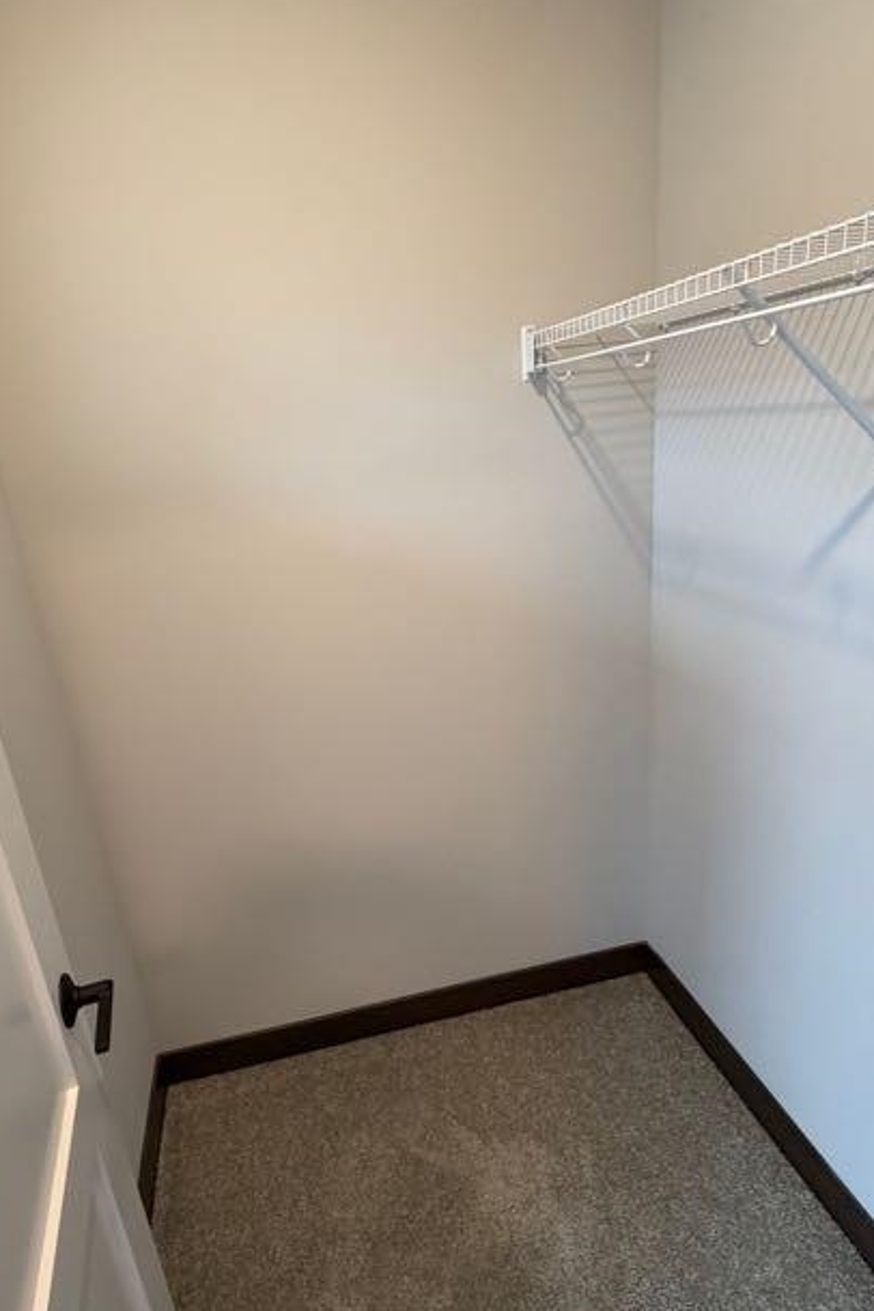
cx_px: 394
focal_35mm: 20
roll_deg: +6.1
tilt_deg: -18.8
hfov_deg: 61.8
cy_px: 664
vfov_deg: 84.0
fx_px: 728
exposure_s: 1/60
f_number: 2.2
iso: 200
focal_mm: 2.22
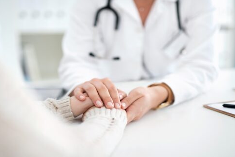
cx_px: 124
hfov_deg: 37.5
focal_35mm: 53
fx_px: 346
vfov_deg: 25.5
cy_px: 78
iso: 200
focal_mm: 50
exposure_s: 1/500
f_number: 1.6
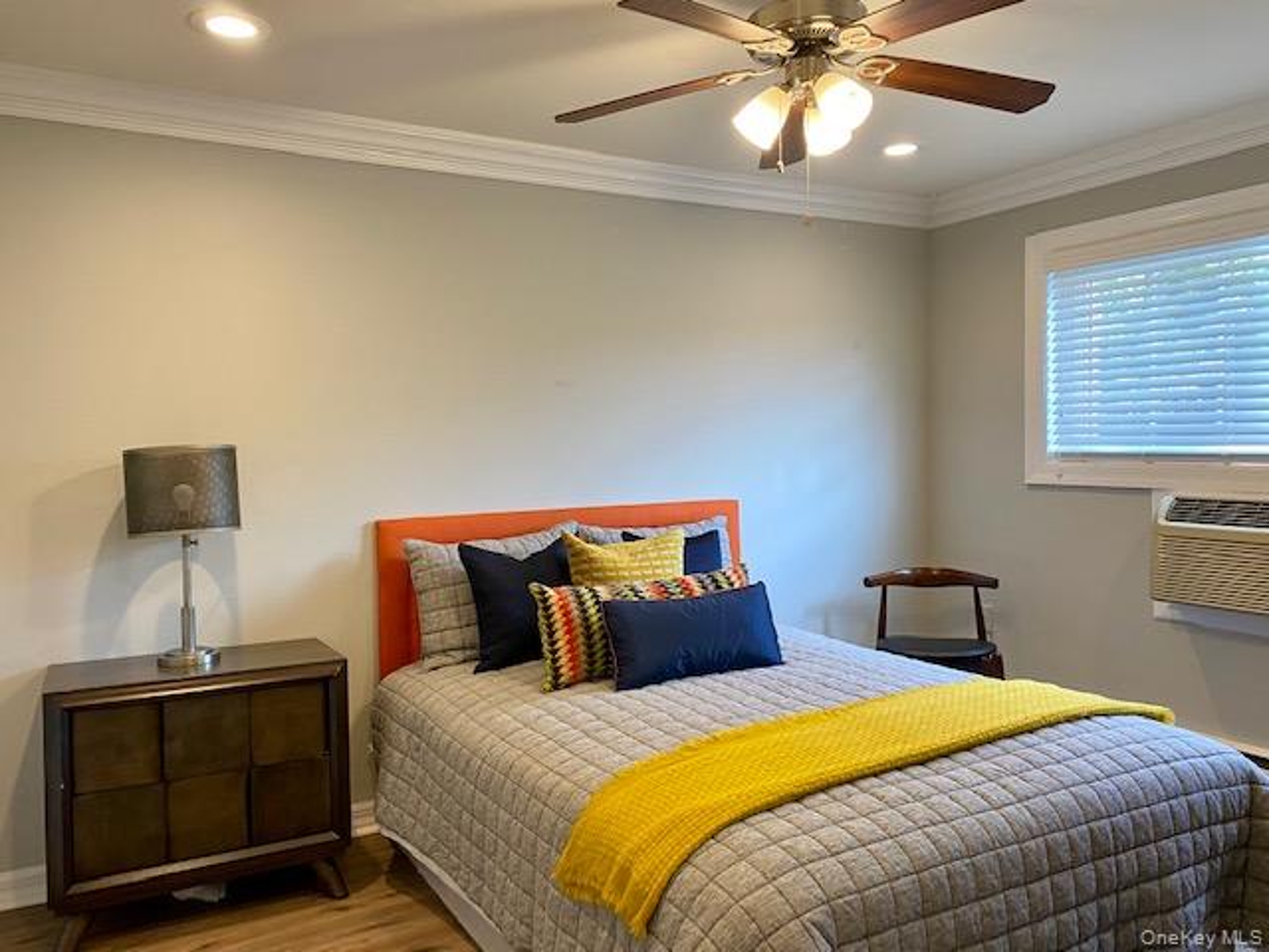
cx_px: 634
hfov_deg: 67.3
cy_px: 476
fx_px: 953
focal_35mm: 26
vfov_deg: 53.1
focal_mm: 4.25
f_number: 1.8
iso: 80
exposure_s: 1/60
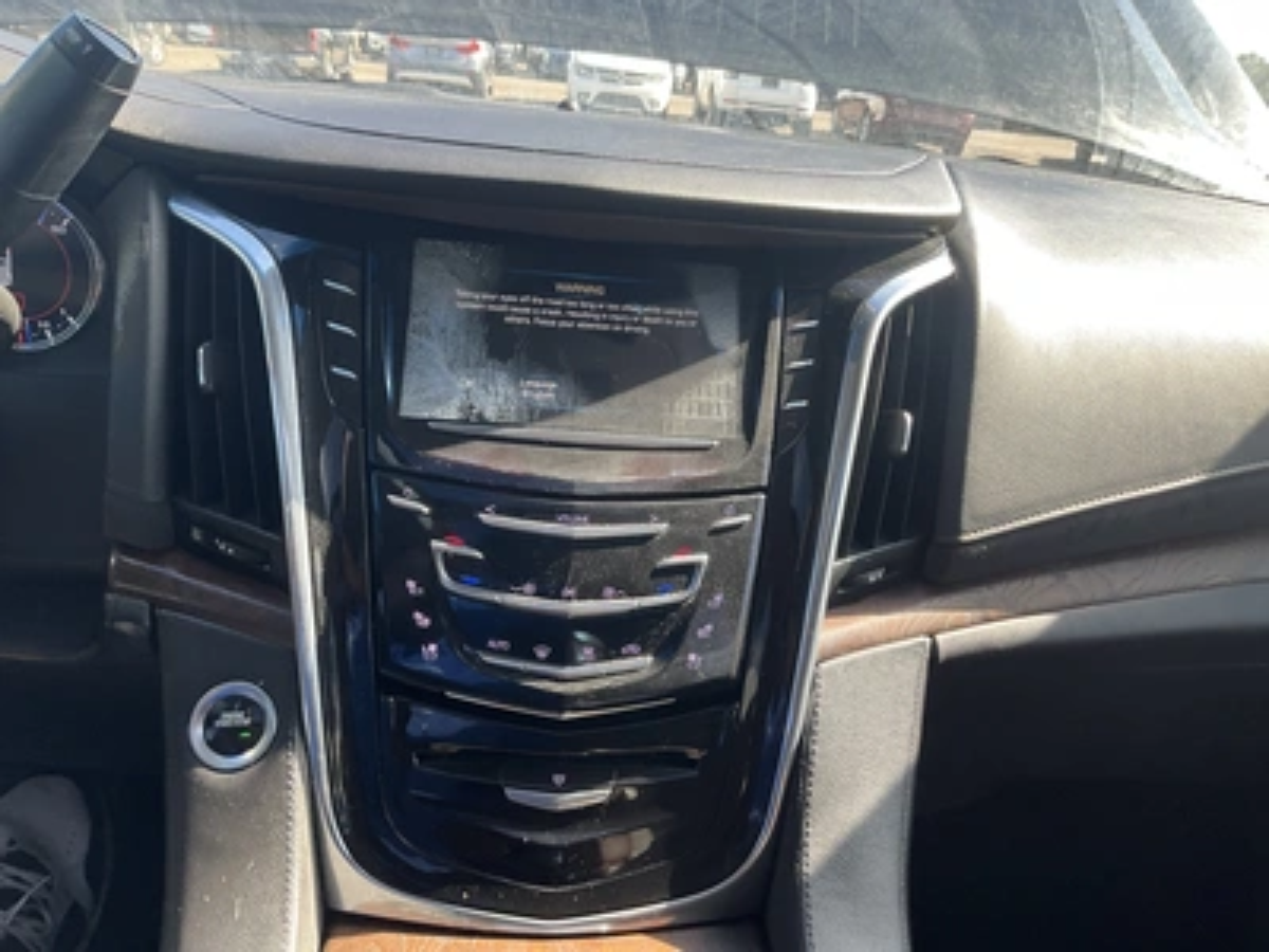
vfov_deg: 48.2
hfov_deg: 61.7
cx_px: 634
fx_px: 1063
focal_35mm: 29
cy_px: 476
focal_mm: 3
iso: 25
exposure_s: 1/122
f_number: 1.8
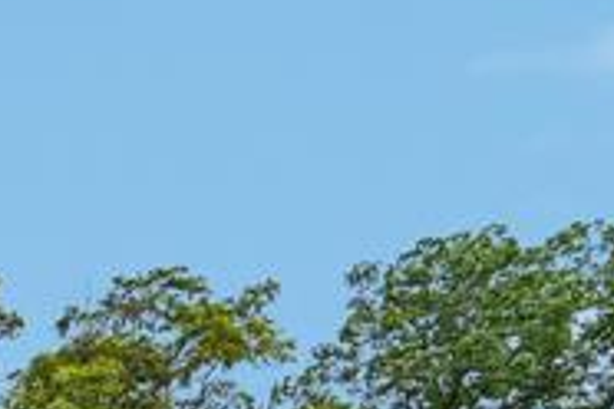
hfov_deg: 13.7
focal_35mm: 77
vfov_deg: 13.4
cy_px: 966
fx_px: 1313
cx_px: -987
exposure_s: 1/640
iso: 400
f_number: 8
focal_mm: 14
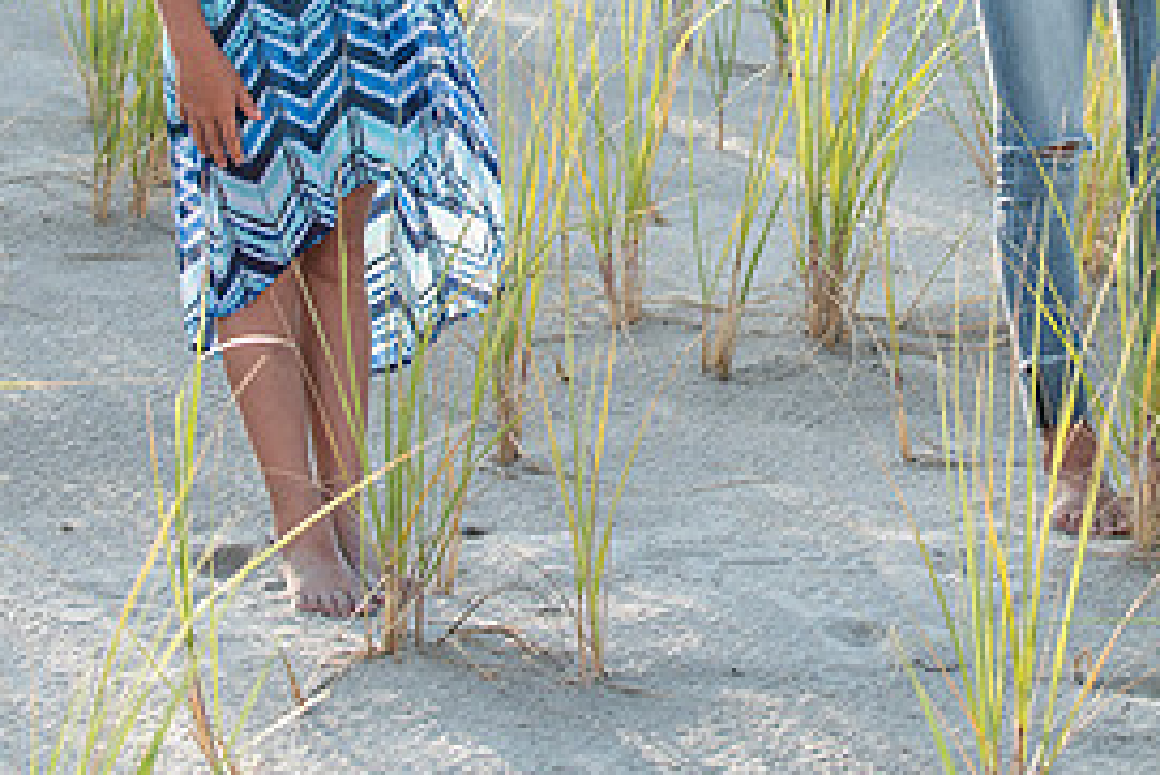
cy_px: -56
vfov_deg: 8.5
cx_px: 808
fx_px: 5190
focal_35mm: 161
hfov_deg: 12.7
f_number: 4
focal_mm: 70
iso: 250
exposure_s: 1/1250
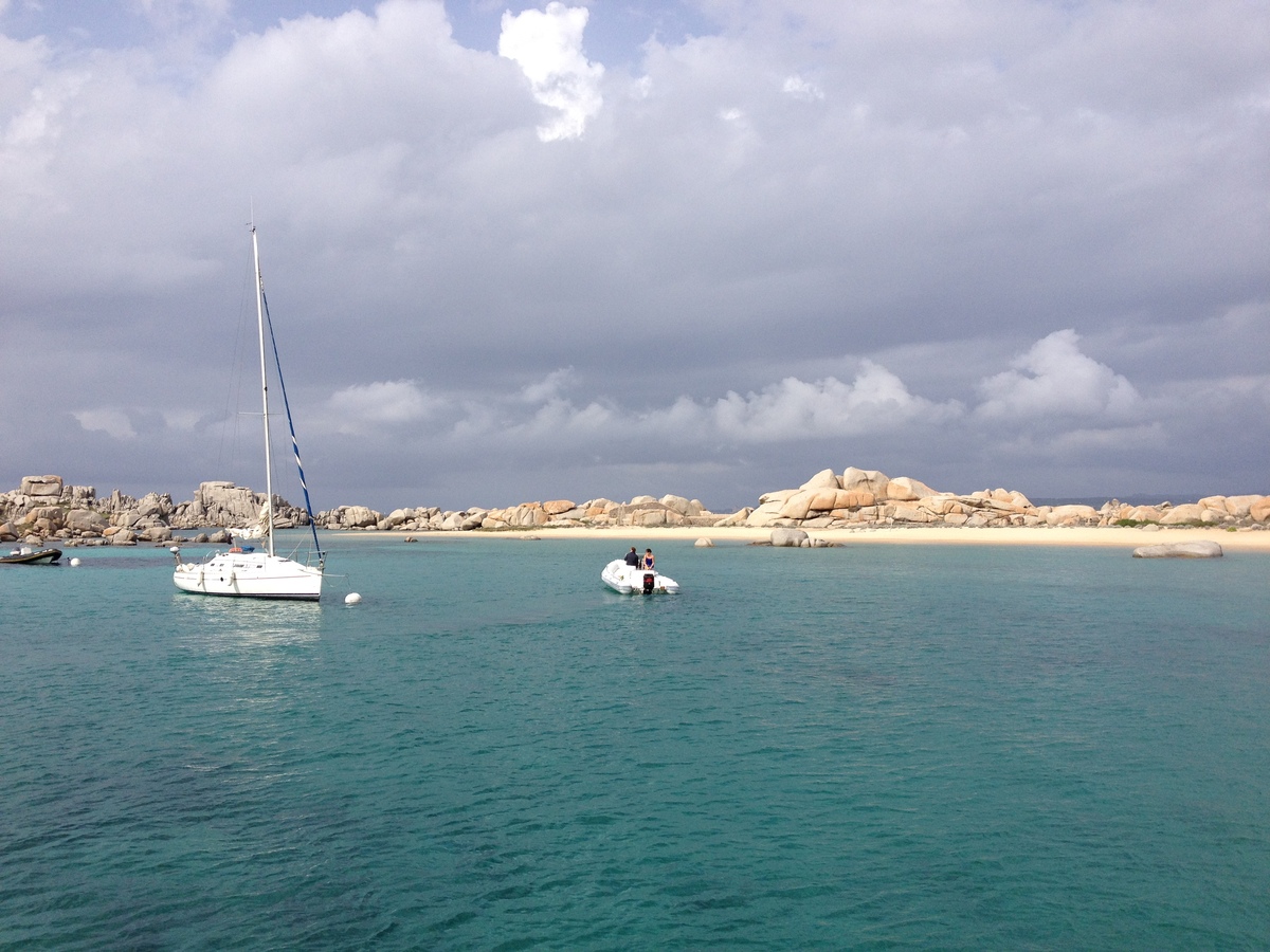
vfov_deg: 40.7
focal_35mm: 35
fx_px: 1284
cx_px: 635
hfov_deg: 52.6
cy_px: 476
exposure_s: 1/2632
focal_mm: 4.28
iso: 64
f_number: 2.4
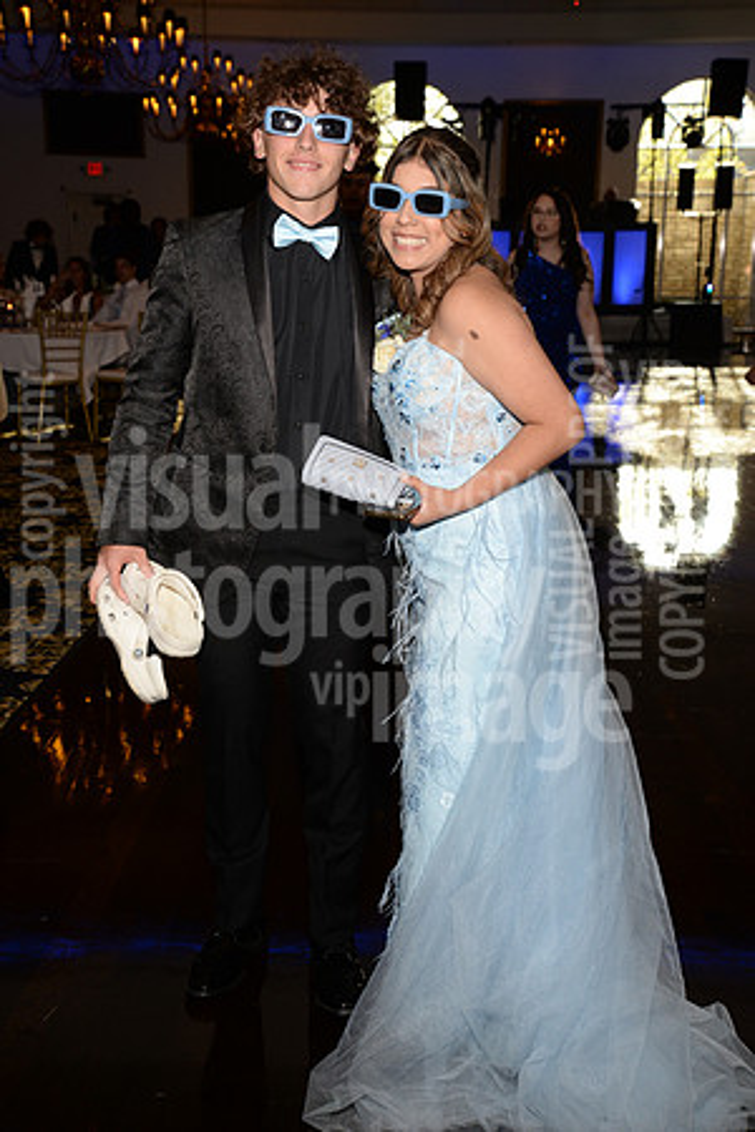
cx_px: 378
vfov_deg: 38.2
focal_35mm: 52
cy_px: 566
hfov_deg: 26.0
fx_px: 1636
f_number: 7.1
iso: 800
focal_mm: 52
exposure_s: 1/125
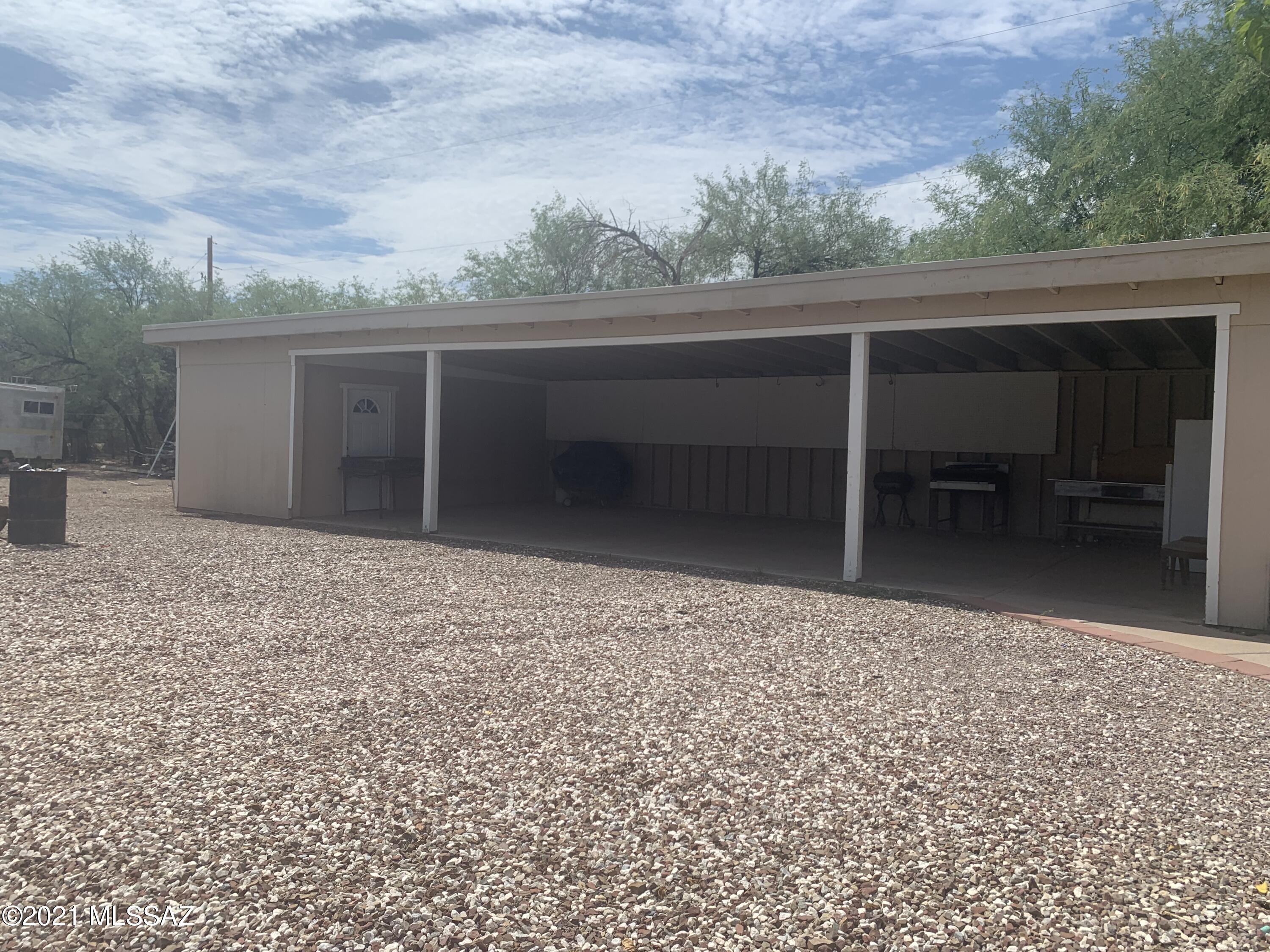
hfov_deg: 67.3
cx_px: 635
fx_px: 954
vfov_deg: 53.1
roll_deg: -1.8
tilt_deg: -0.3
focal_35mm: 26
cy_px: 476
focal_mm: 4.25
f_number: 1.8
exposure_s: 1/4464
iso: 25
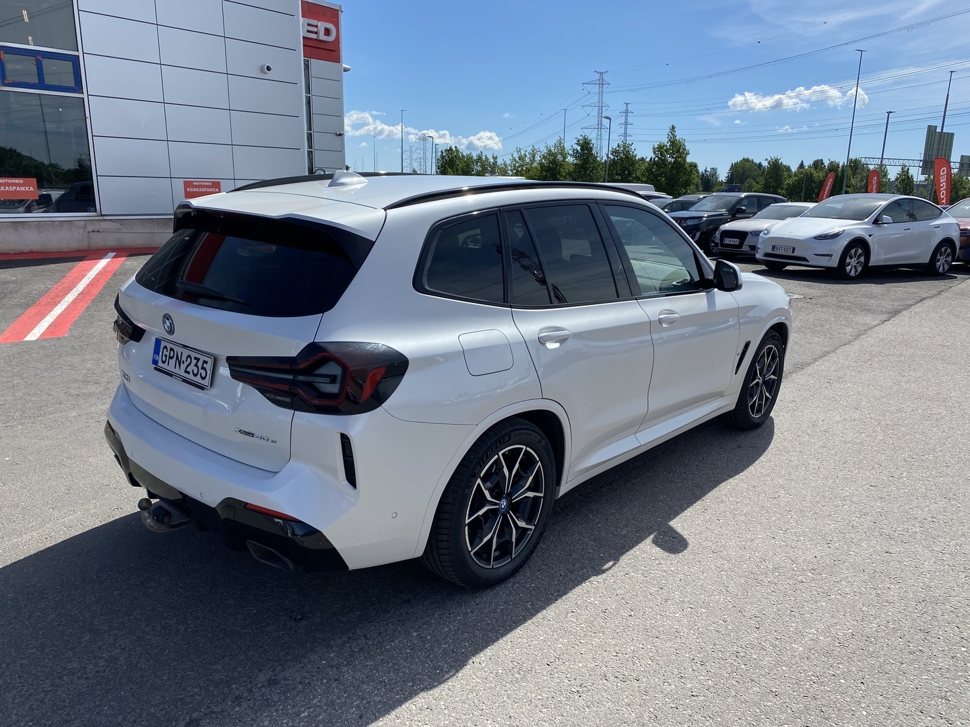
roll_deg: -0.7
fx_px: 729
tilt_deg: -14.7
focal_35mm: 26
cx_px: 485
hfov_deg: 67.3
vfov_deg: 53.1
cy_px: 364
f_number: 1.8
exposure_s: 1/3205
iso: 32
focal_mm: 4.25
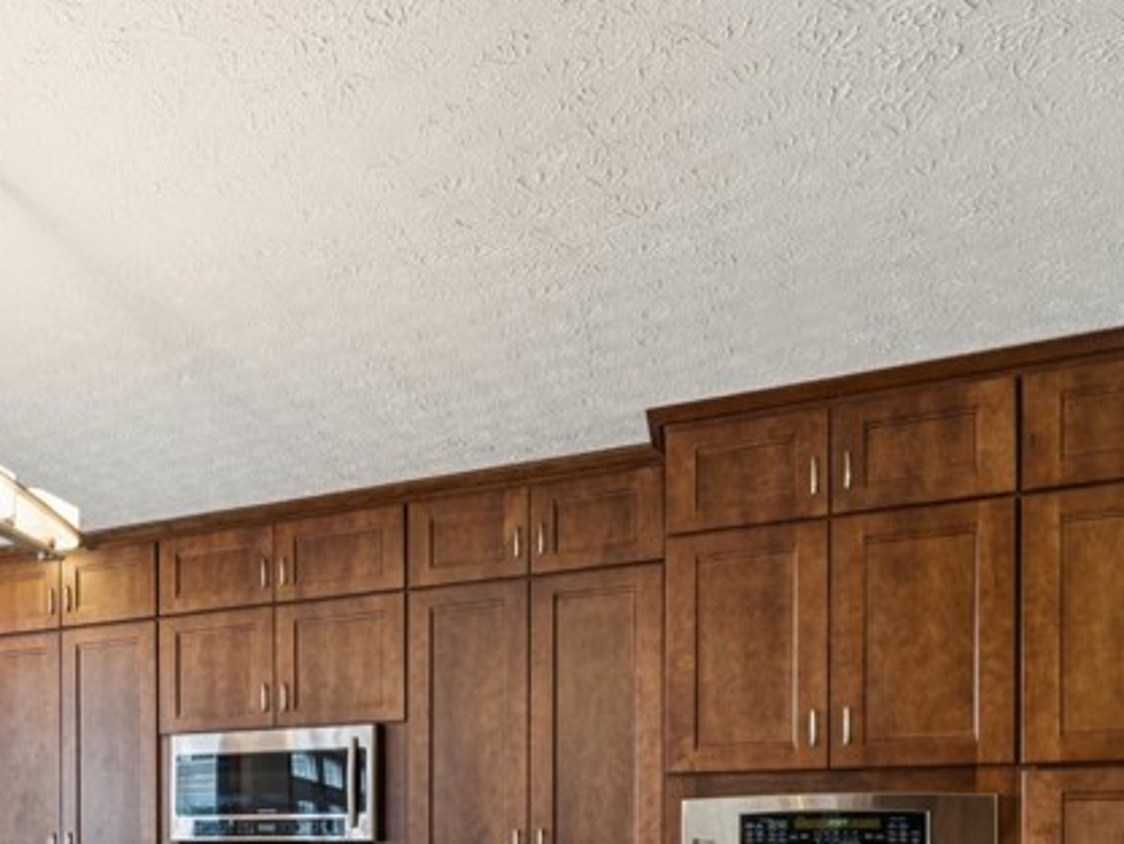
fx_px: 1137
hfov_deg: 43.6
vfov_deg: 36.9
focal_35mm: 35
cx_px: -43
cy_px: 826
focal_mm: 14
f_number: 4
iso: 200
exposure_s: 1/40
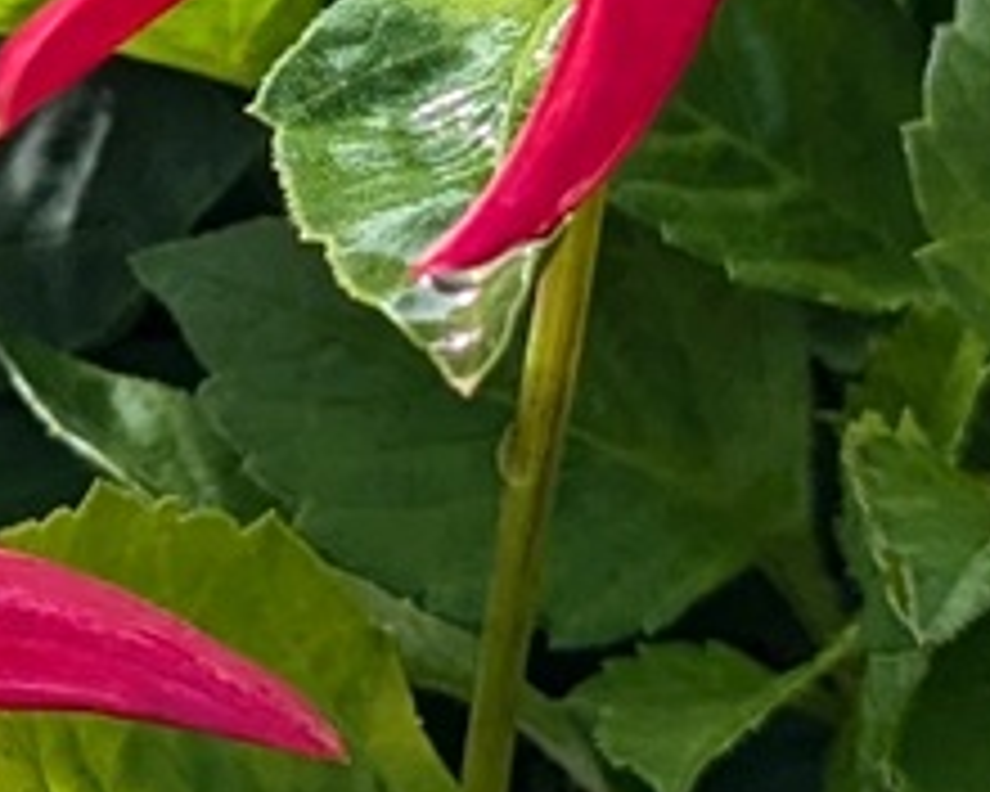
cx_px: 158
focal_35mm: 144
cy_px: -9
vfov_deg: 10.6
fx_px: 4219
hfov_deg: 13.3
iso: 51
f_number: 1.73
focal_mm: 4.38
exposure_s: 1/1949
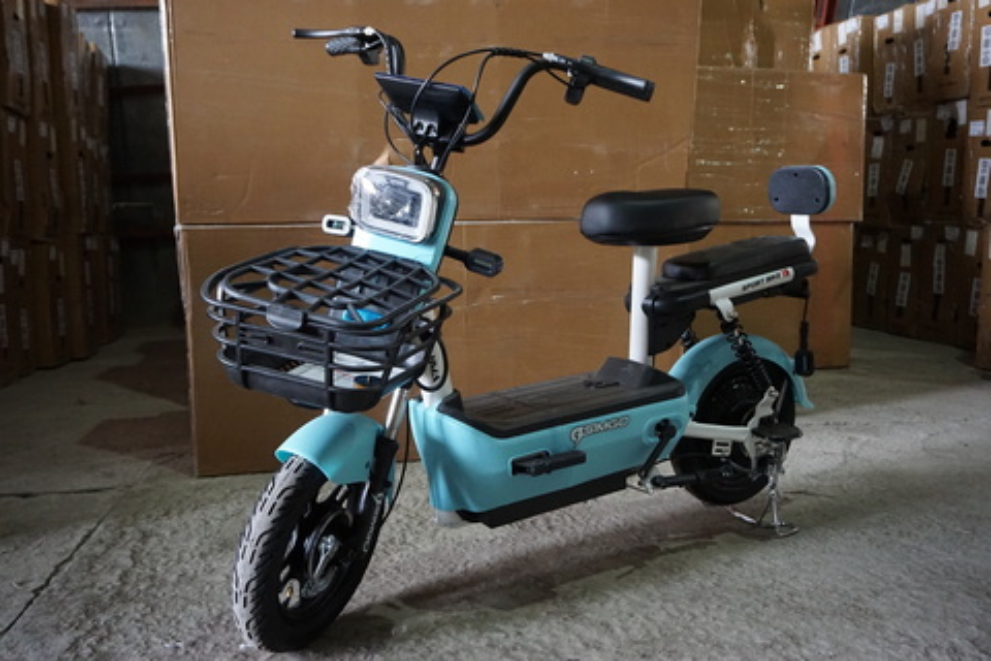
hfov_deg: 59.5
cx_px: 496
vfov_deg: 41.7
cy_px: 330
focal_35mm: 32
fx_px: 867
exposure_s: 1/125
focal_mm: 21
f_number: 4
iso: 3200
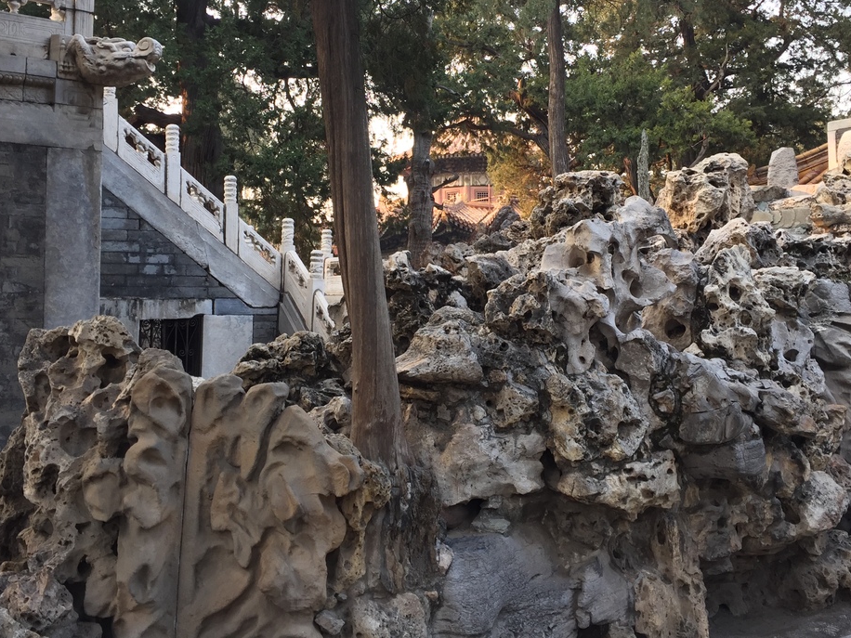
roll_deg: +0.4
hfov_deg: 49.0
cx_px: 441
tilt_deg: +6.3
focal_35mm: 38
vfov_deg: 37.4
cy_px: 230
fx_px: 934
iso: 32
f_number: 2.2
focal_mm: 4.15
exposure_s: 1/50
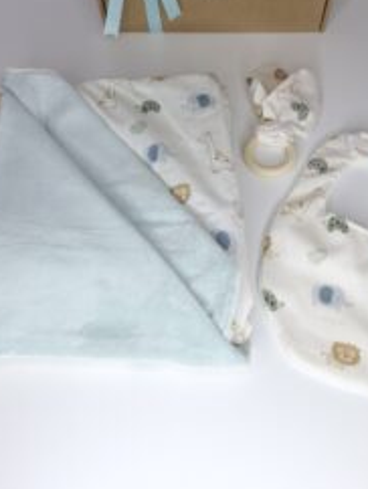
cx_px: 208
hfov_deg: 37.7
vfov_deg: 47.4
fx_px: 538
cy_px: 131
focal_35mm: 38
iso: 50
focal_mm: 5.54
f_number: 1.8
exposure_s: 1/50
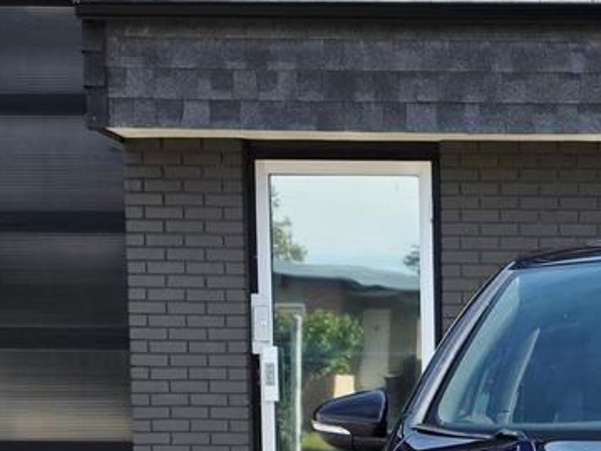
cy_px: 567
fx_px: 1423
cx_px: 698
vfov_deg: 17.0
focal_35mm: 82
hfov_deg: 22.2
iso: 80
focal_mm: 6.3
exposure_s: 1/3333
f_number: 1.7
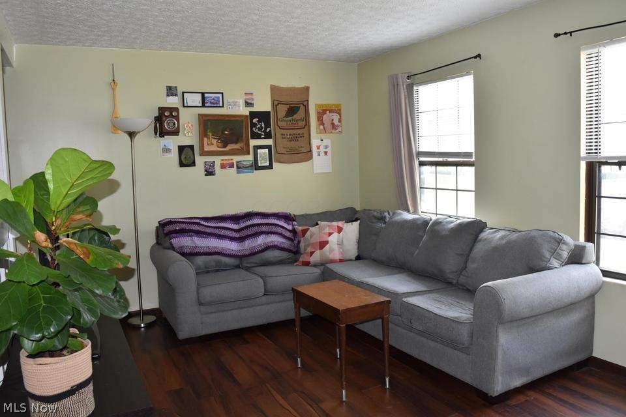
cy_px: 208
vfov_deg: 47.9
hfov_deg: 67.4
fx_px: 469
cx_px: 313
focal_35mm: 27
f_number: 5
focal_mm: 18
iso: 800
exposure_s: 1/100
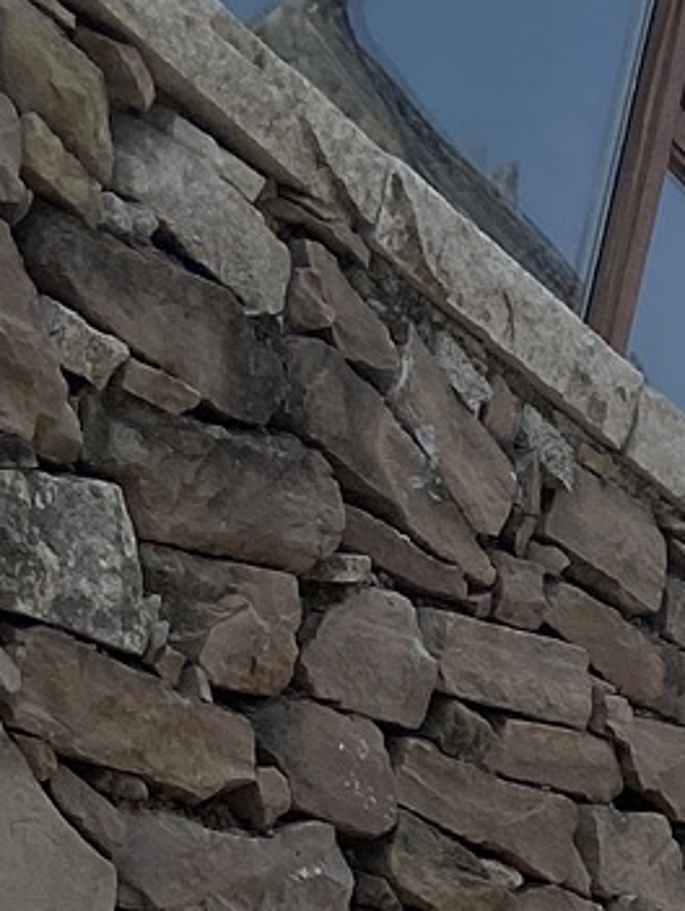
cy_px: 2214
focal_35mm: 148
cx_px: 1912
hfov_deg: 8.7
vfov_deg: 11.1
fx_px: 3898
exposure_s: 1/2410
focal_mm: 4.25
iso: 32
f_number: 1.8
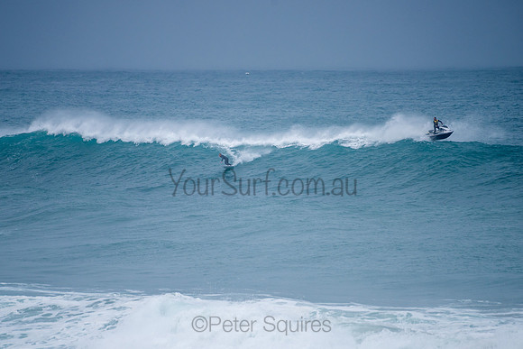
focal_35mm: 613
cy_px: 162
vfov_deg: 2.2
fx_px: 8910
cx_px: 251
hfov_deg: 3.4
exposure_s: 1/1250
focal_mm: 500
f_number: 5.6
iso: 180
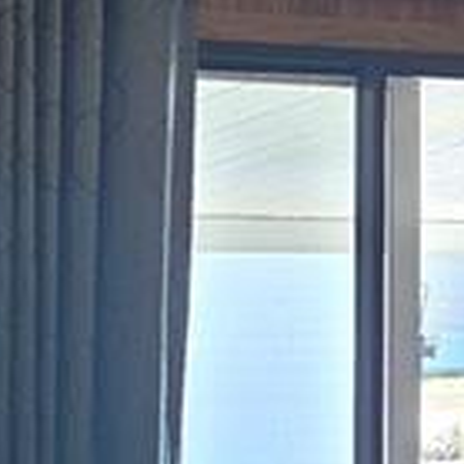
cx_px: 327
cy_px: 334
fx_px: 2654
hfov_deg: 10.0
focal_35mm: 175
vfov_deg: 10.0
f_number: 1.8
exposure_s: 1/120
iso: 40
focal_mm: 5.4
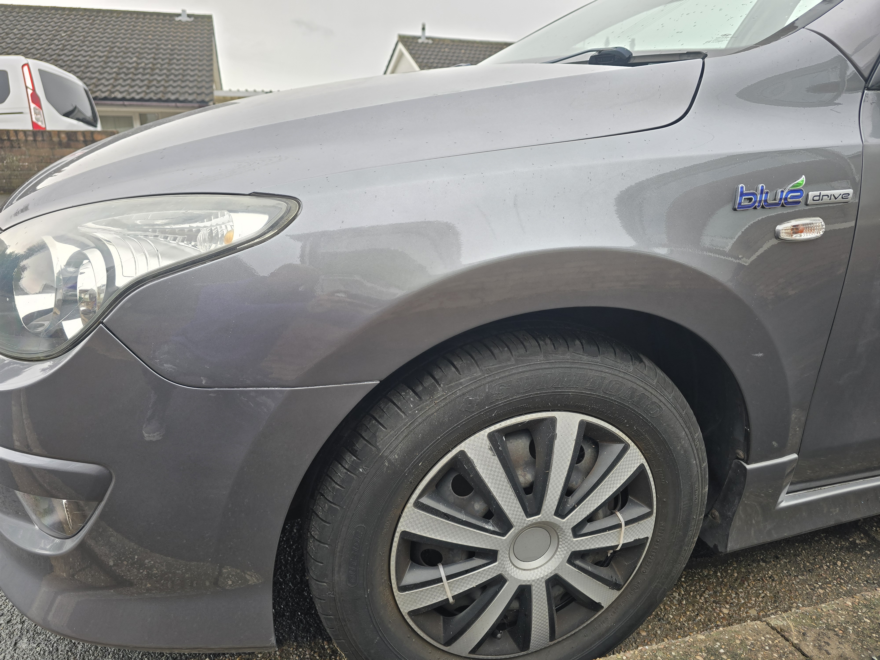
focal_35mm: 23
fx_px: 585
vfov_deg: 58.9
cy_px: 330
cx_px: 440
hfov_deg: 73.9
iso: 32
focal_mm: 6.3
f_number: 1.7
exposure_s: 1/180
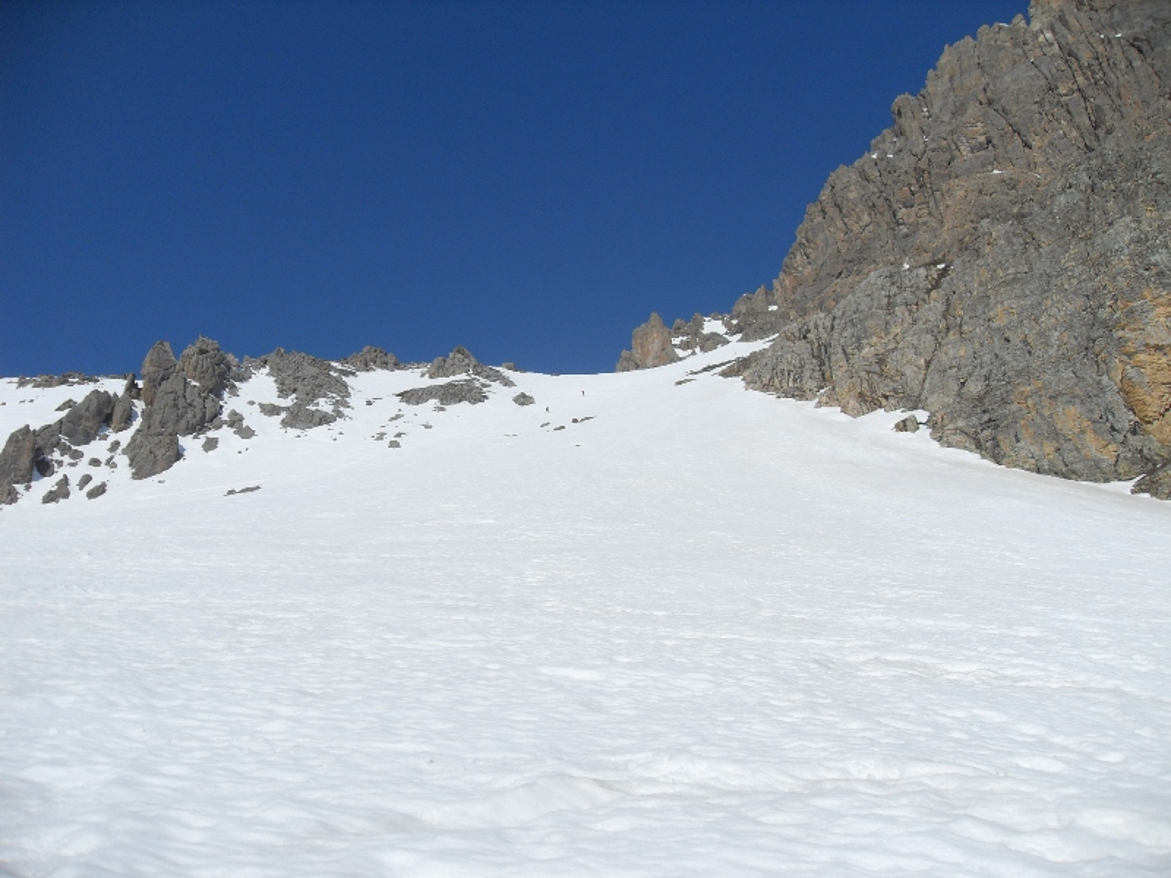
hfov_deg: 52.6
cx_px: 586
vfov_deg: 40.7
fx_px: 1184
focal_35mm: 35
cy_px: 439
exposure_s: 1/750
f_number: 7
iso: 80
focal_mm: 6.3
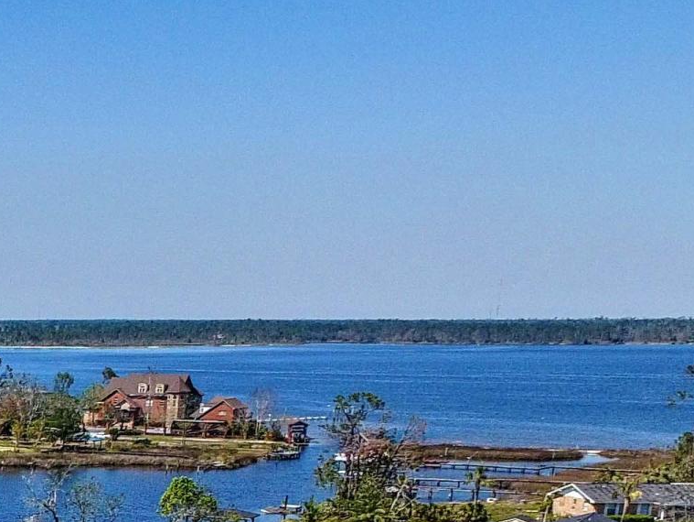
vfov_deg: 17.3
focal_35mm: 79
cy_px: 721
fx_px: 1585
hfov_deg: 20.2
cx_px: -425
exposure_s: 1/1307
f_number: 2.8
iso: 100
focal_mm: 3.6
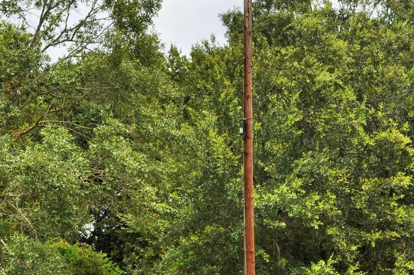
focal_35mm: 128
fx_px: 1470
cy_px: 319
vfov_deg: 10.5
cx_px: 330
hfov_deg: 15.9
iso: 200
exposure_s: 1/320
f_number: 9
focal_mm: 32
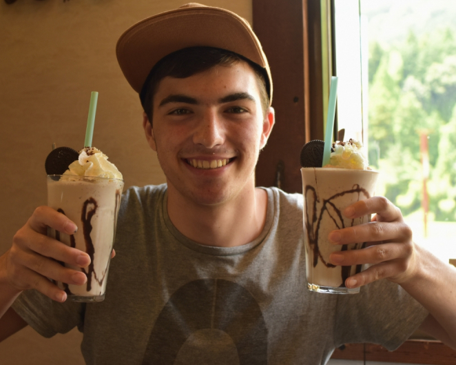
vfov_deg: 25.5
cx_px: 205
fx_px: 804
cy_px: 182
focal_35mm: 60
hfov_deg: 31.7
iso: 400
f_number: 4.5
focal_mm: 35
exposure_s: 1/80
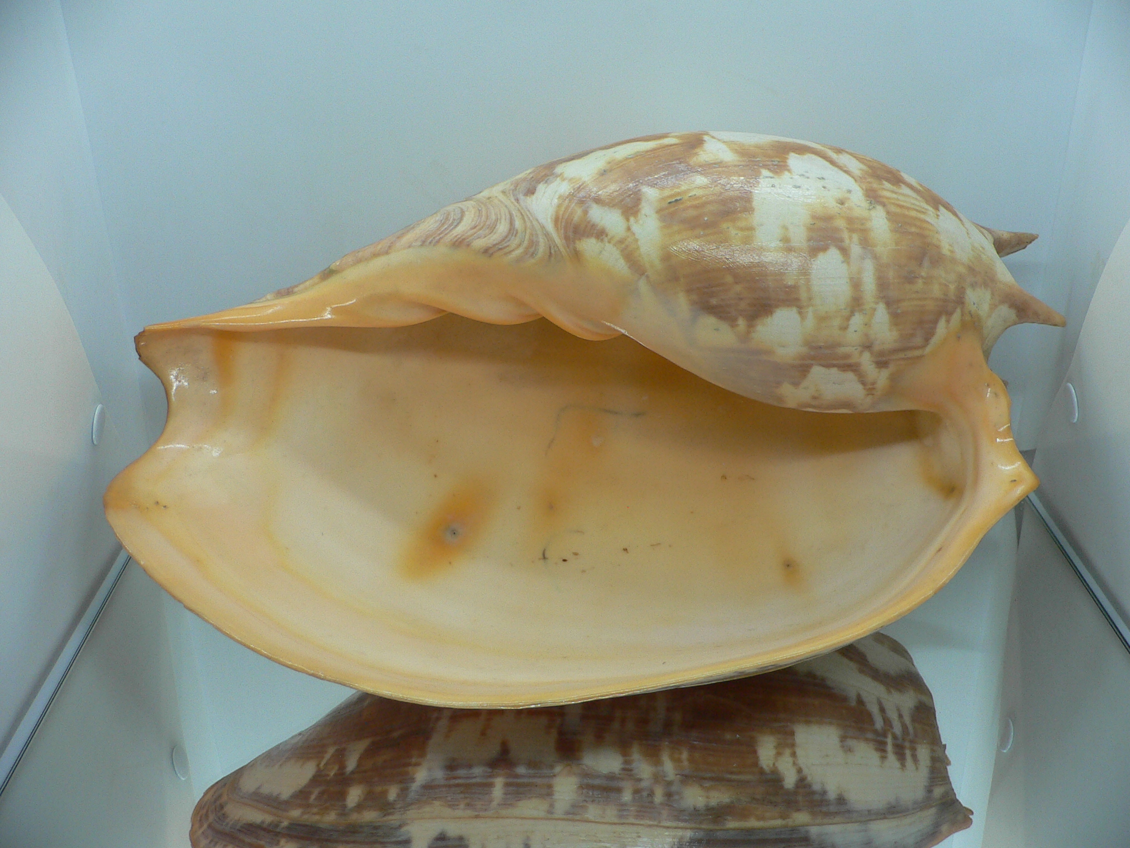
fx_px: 1143
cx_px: 565
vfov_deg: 40.7
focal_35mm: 35
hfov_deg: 52.6
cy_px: 424
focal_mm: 4.6
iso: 100
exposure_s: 1/60
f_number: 2.8
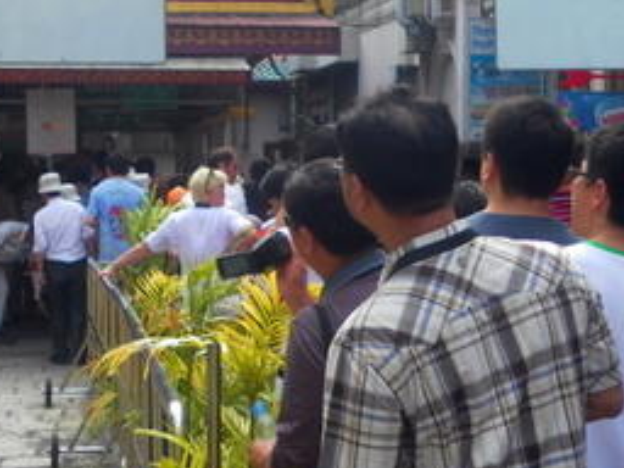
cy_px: 176
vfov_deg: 13.7
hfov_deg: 18.2
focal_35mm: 108
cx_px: 305
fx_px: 1947
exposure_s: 1/80
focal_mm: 8.2
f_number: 4.3
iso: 80
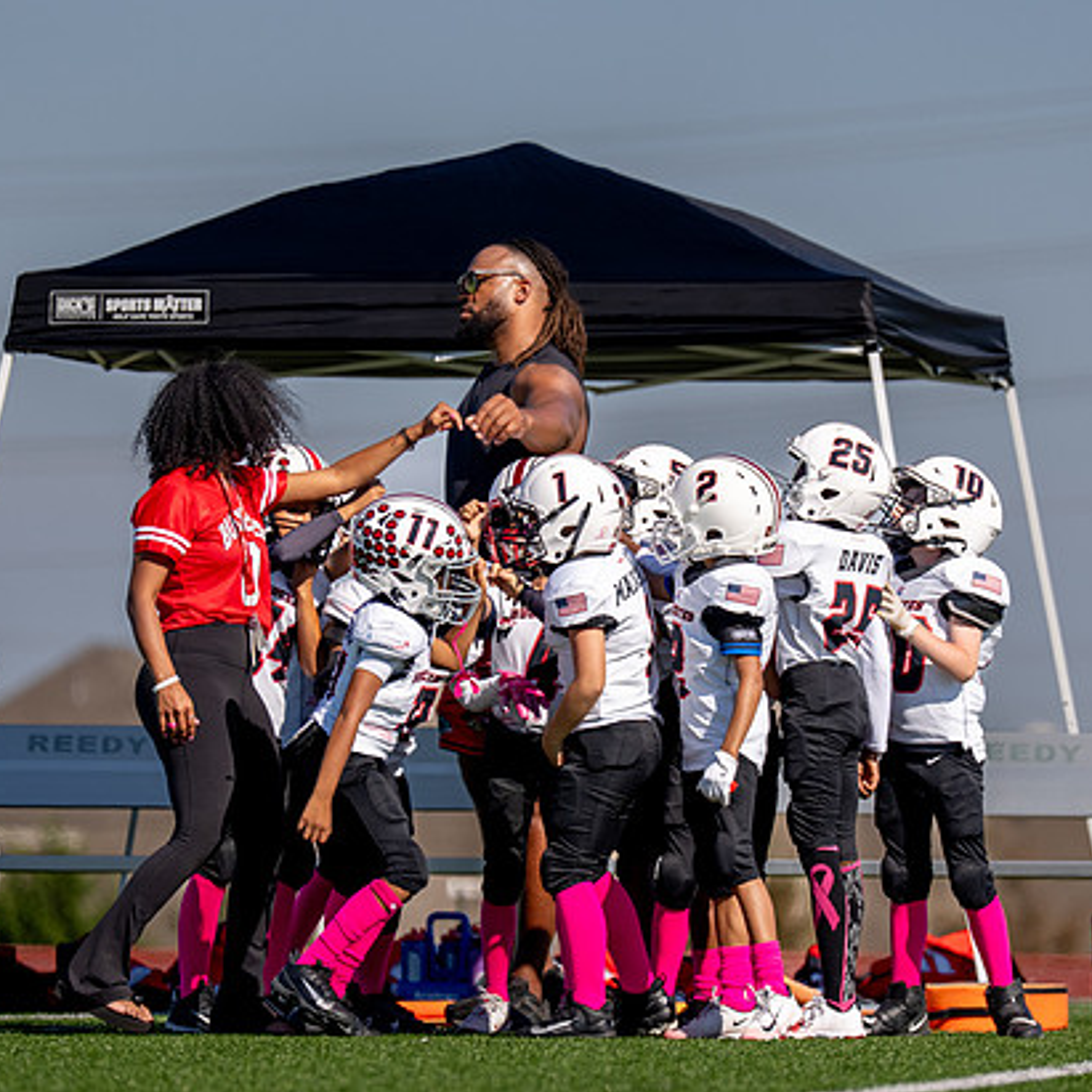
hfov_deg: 4.5
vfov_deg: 4.5
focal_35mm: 386
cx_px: 684
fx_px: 13776
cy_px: 685
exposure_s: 1/5000
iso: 200
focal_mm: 200
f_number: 2.8
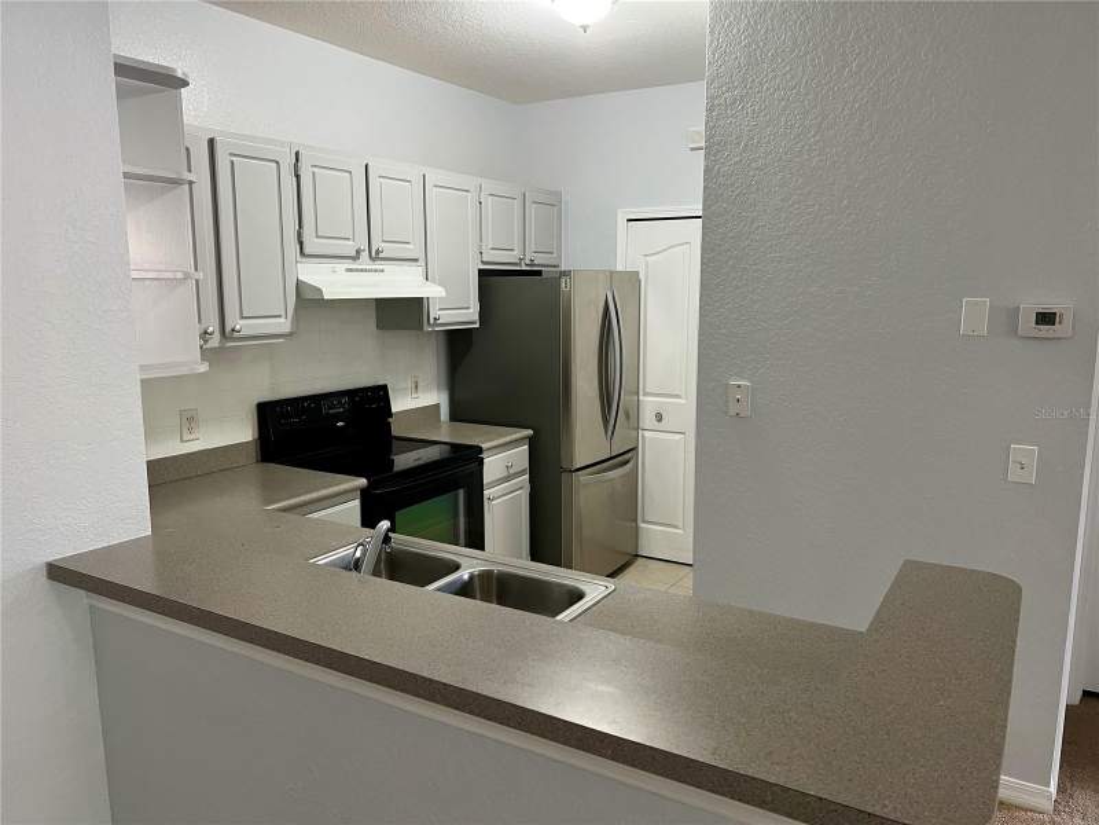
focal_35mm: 26
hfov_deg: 67.3
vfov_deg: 53.1
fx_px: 825
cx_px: 550
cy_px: 412
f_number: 1.5
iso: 160
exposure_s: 1/60
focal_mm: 5.7
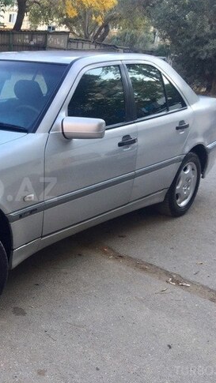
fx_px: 438
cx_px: -24
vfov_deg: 47.3
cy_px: 189
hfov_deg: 25.6
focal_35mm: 43
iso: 32
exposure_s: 1/50
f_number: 2.2
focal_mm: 4.15
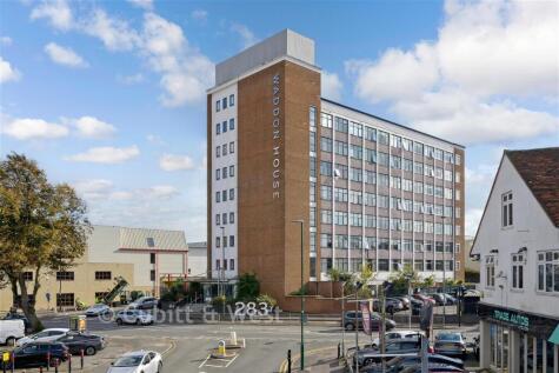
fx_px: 466
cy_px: 186
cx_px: 280
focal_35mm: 30
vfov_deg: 43.6
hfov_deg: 61.9
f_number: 18
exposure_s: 1/60
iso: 100
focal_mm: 30
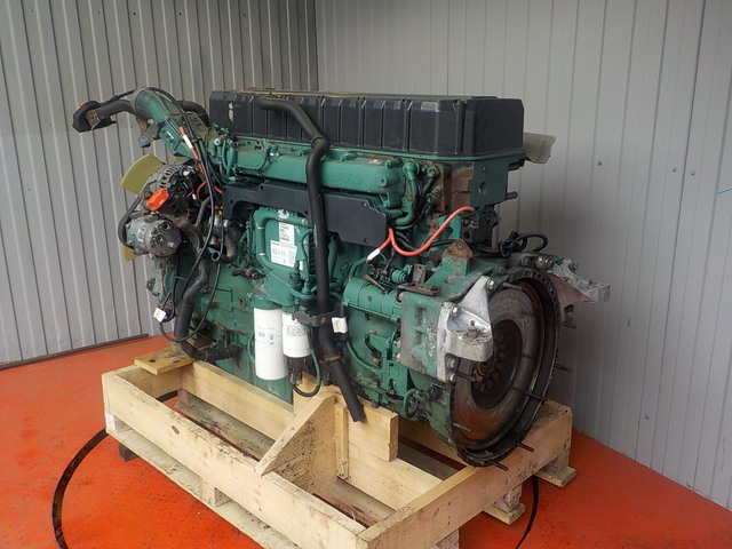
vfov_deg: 46.8
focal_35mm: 30
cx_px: 366
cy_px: 274
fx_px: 634
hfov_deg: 60.0
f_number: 3.3
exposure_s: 1/100
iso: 125
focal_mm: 4.1
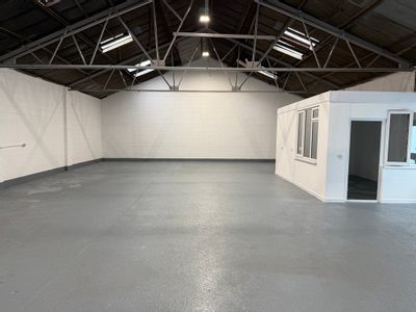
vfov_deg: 56.8
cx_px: 208
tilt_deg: -3.7
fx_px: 288
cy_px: 156
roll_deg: -1.1
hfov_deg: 71.6
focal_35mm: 24
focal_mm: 6.76
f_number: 1.78
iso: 80
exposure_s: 1/100
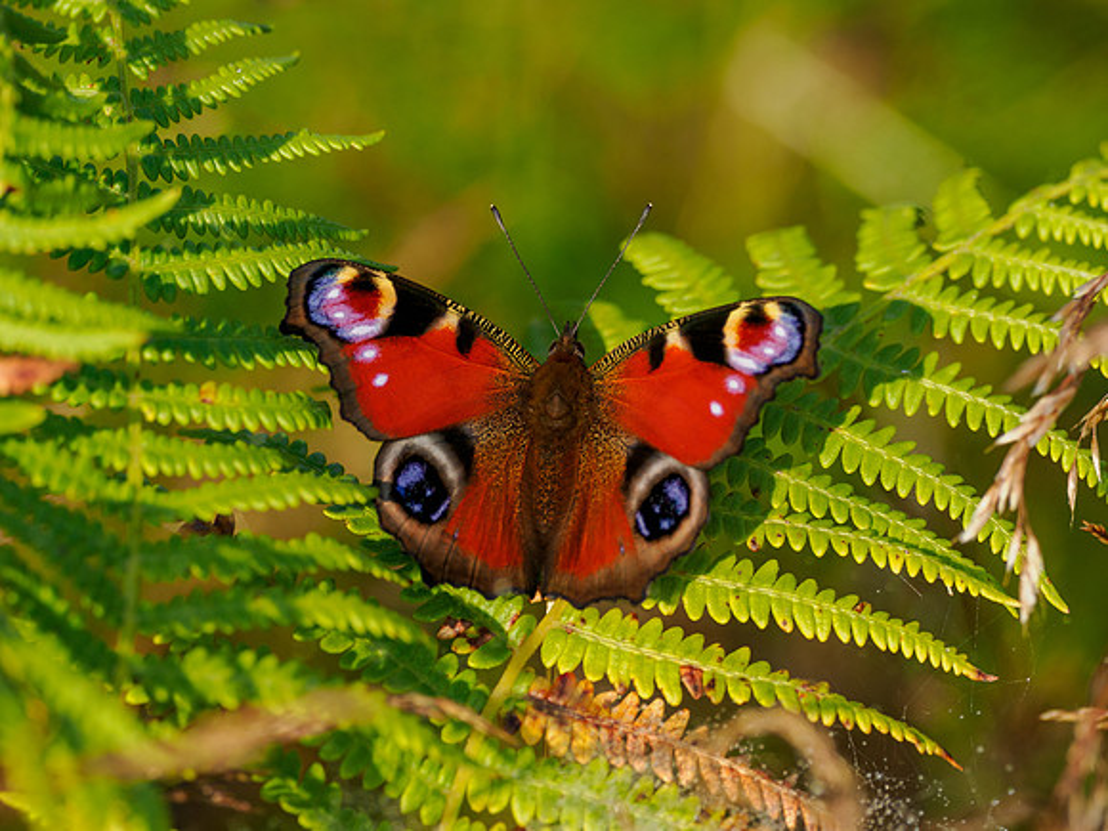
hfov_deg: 2.7
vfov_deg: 2.0
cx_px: 438
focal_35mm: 726
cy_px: 329
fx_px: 23248
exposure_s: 1/1250
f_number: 4
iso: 200
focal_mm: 300
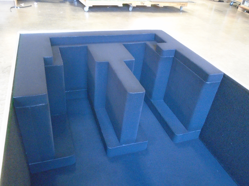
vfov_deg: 45.4
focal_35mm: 31
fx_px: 223
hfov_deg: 58.4
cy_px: 93
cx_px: 124
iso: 800
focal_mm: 5.5
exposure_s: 1/15
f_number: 3.5
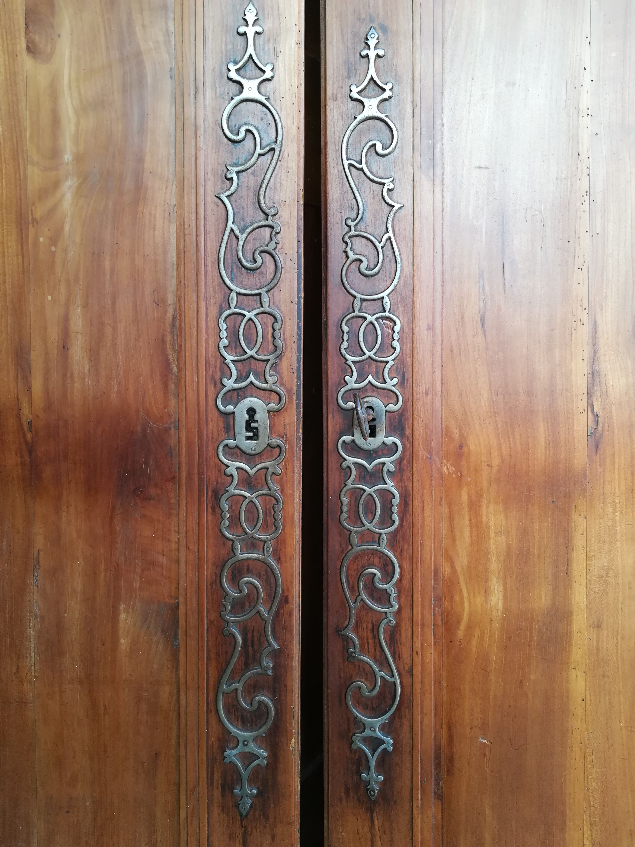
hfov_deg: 53.1
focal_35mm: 26
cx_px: 318
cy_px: 424
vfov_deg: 67.3
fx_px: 636
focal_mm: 3.83
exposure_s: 1/120
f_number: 2.2
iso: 80
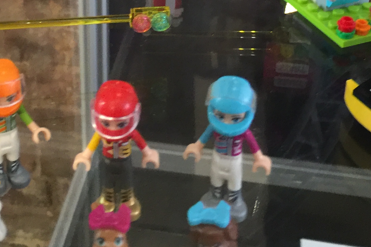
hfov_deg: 28.3
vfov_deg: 18.4
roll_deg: -0.2
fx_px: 731
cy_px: -30
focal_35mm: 71
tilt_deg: -26.6
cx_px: 134
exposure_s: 1/10
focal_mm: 4.15
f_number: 2.2
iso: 125
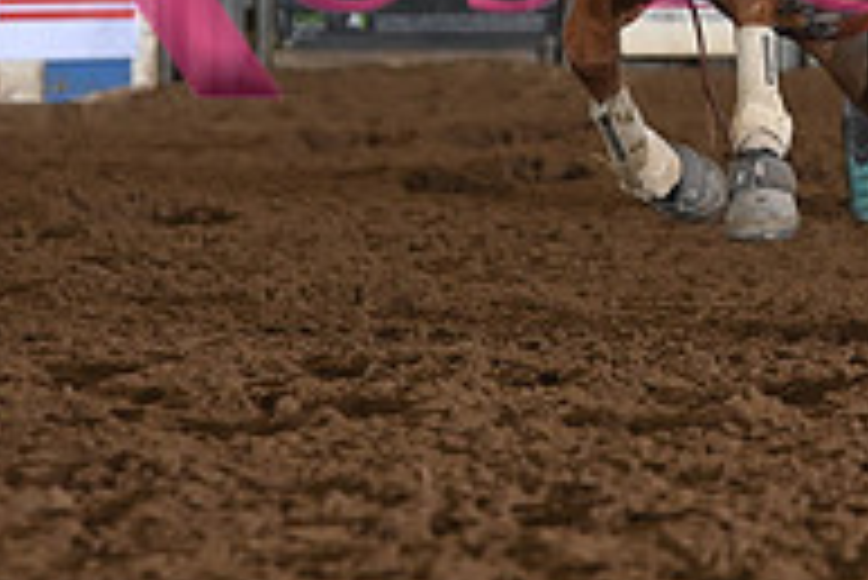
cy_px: -214
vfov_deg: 2.3
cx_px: 715
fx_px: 14525
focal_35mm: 602
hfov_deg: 3.4
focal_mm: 200
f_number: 4.5
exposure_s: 1/250
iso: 2500
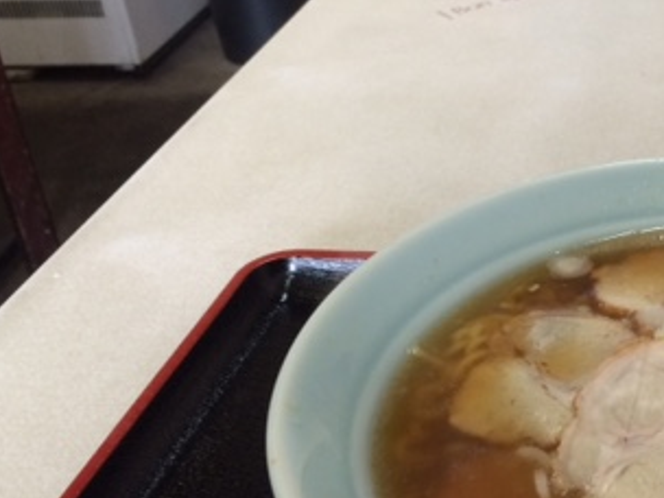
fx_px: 1170
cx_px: 651
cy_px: 188
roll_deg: +1.9
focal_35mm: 61
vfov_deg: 24.0
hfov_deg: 29.7
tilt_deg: -29.7
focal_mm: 4.15
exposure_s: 1/30
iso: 80
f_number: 2.2
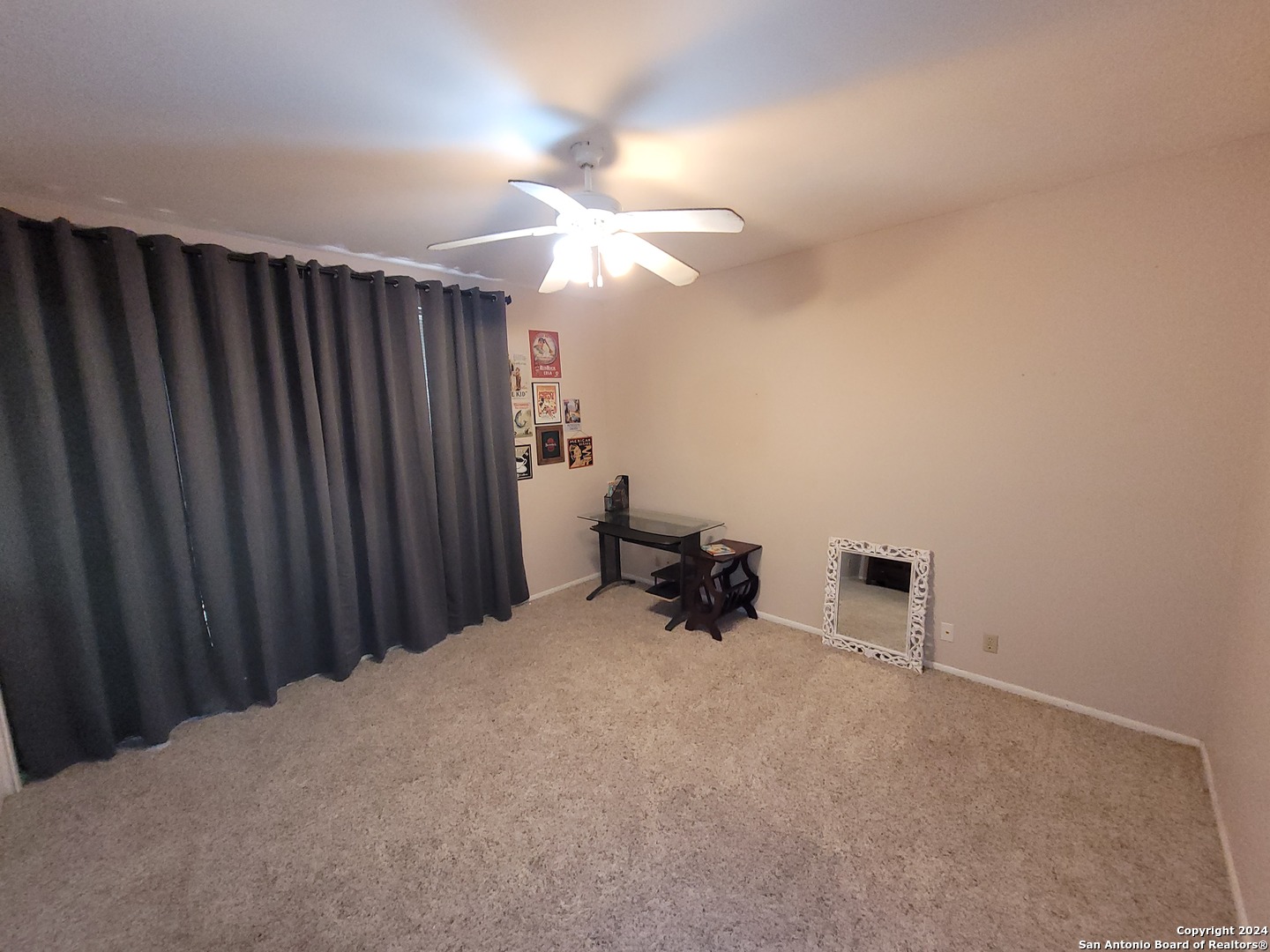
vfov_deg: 89.9
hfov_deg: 106.2
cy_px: 476
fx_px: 477
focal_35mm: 13
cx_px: 635
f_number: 2.2
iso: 320
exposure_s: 1/30
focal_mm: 1.74
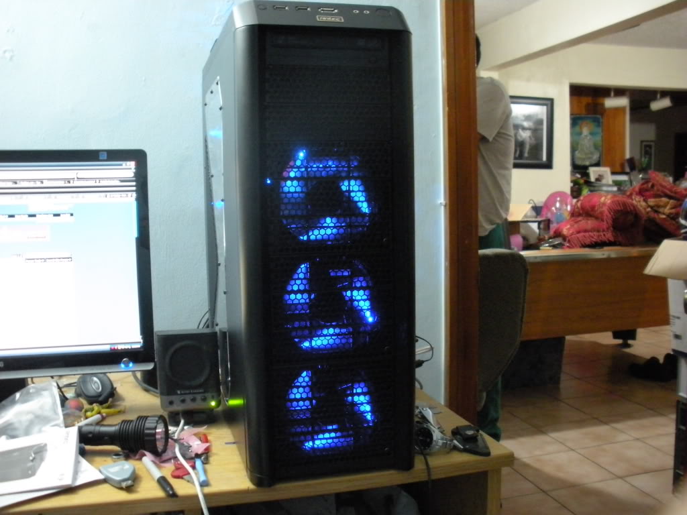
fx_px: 695
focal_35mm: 35
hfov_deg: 52.6
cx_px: 344
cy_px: 258
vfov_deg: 40.7
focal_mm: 6.3
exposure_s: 1/8.1
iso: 800
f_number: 3.5
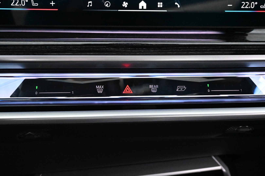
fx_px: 254
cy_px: 88
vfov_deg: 38.4
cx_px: 132
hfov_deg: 55.1
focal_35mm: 34
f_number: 4.2
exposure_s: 1/40
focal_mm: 23
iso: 9000
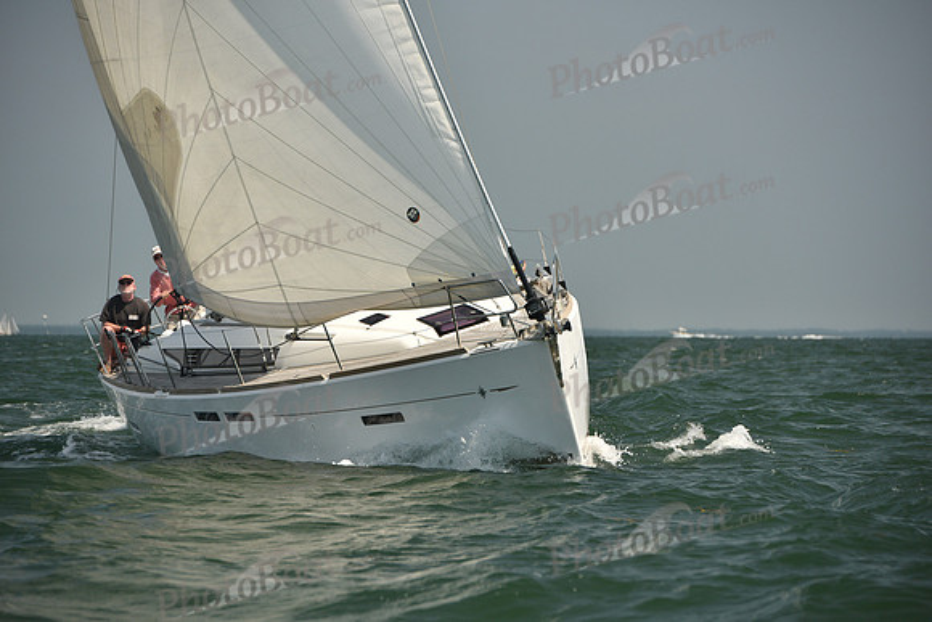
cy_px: 311
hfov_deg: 10.3
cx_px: 466
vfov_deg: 6.9
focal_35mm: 200
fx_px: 5179
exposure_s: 1/1000
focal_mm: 200
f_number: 6.3
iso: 320
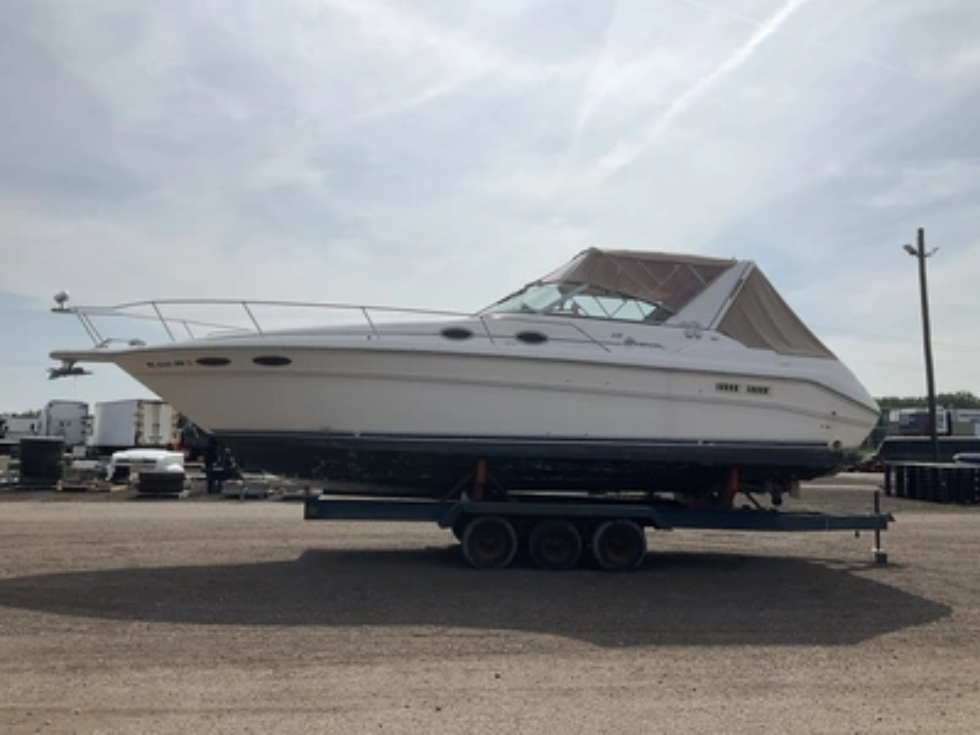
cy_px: 368
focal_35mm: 29
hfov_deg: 61.7
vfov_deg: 48.2
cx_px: 490
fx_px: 821
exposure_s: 1/6536
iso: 25
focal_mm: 3
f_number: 1.8
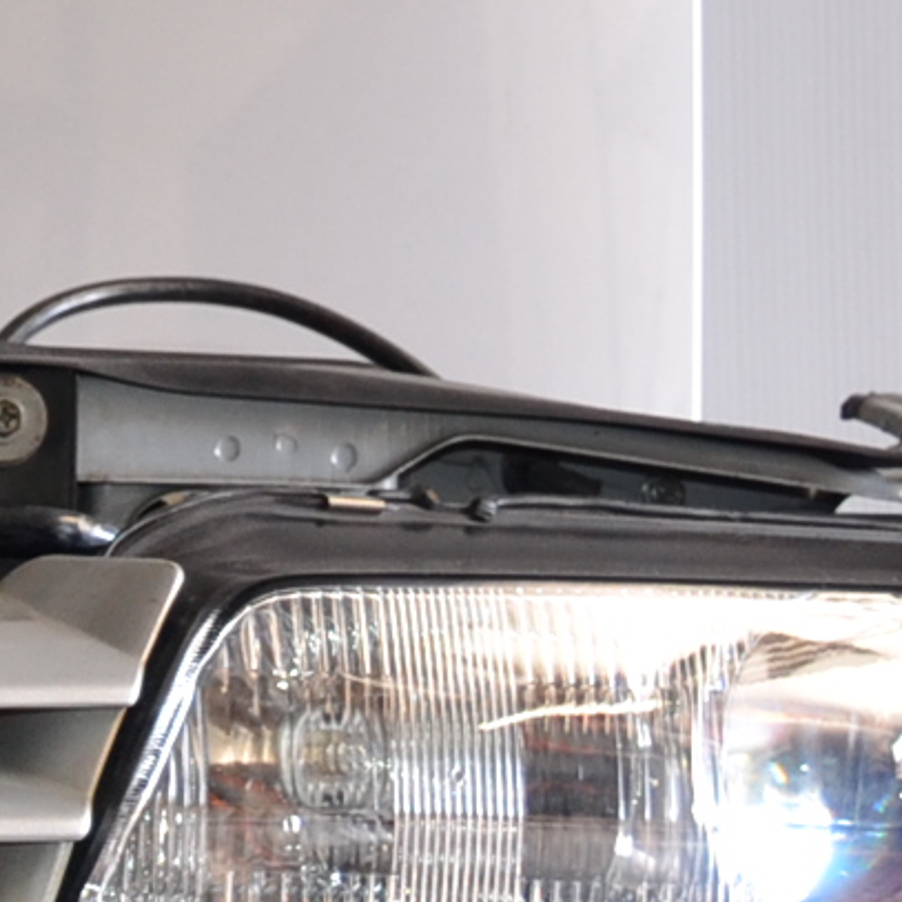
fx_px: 5454
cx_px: -1181
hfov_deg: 8.7
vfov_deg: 9.3
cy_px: 1186
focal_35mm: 185
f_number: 3.8
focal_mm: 24
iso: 640
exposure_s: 1/60
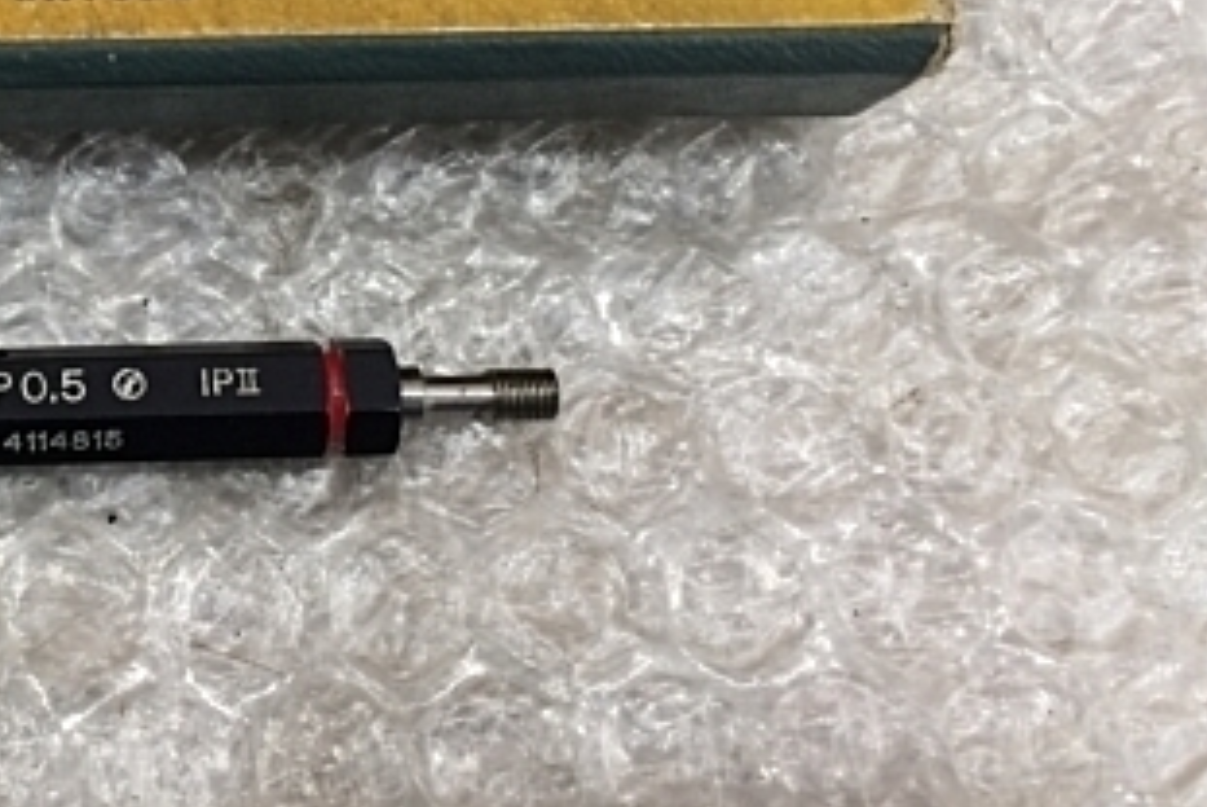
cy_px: 101
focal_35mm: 62
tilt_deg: -70.3
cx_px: 0
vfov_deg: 21.5
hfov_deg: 30.1
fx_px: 2081
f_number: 2.2
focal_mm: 4.15
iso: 50
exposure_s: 1/30
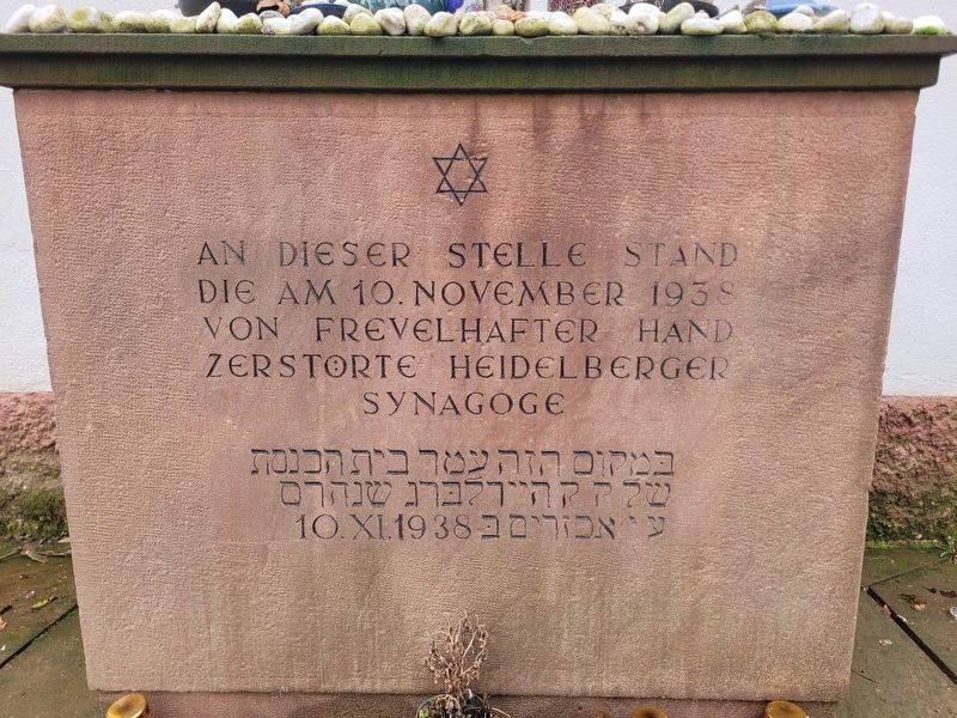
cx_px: 478
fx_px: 719
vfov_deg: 53.1
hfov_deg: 67.3
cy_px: 359
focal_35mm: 26
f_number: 1.8
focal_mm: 5.4
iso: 50
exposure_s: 1/120
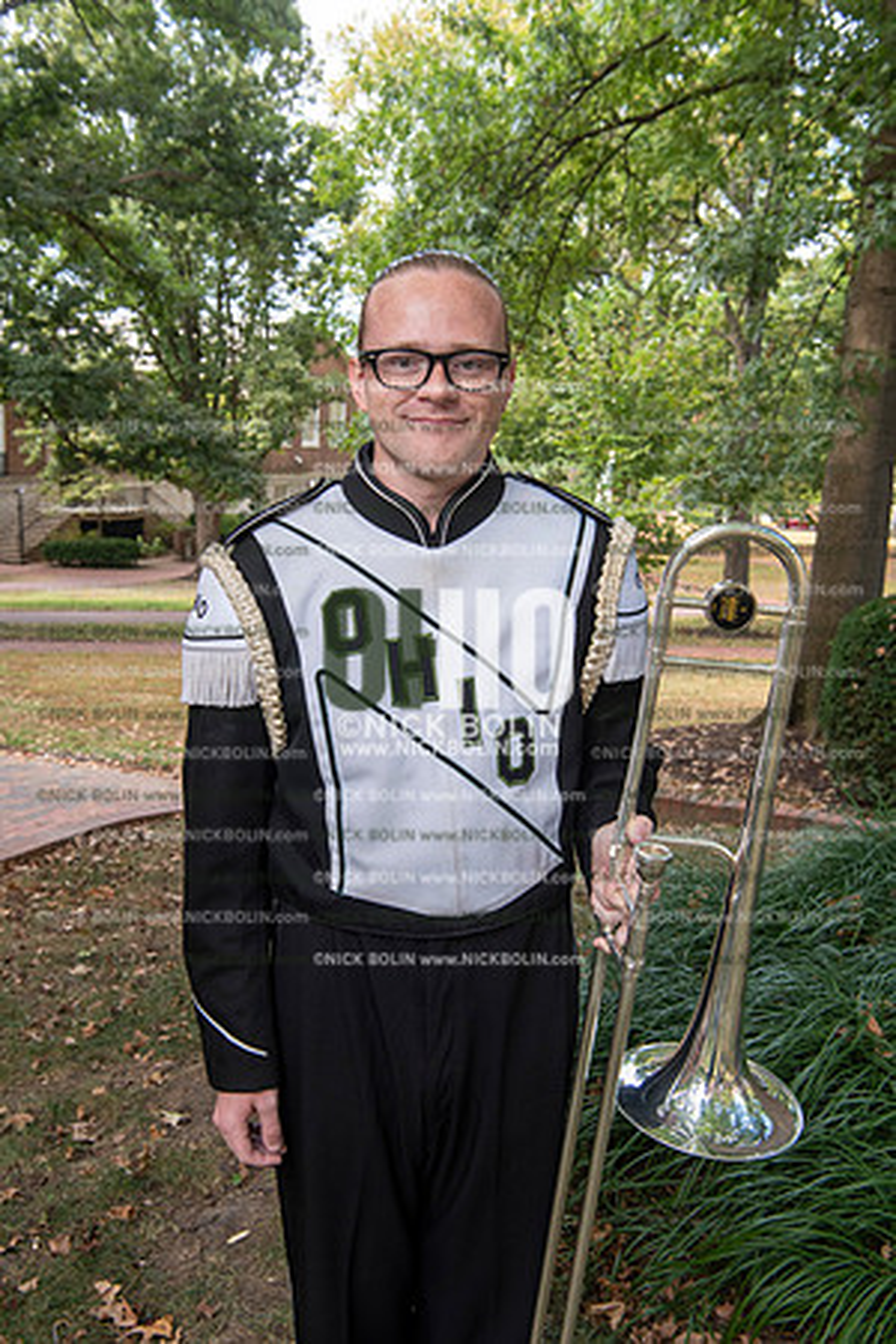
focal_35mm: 38
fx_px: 1419
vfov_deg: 50.7
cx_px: 448
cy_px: 672
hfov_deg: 35.1
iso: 500
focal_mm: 38
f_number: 8
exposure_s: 1/100
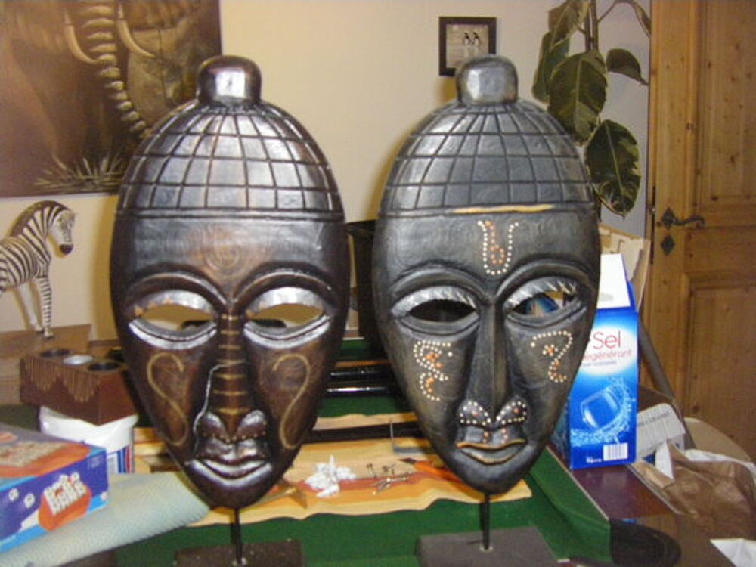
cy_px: 284
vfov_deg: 37.7
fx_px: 830
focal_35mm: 38
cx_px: 378
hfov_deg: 49.0
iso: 800
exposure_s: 1/50
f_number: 3.5
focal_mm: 6.3
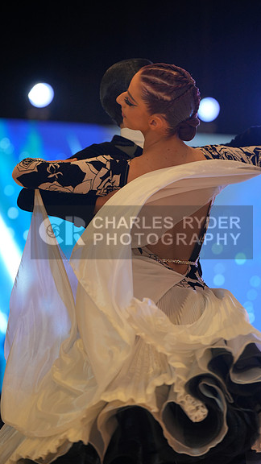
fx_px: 1673
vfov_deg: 15.8
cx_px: 142
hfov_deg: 8.9
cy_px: 233
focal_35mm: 136
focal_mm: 129
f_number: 2.8
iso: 1000
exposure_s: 1/500
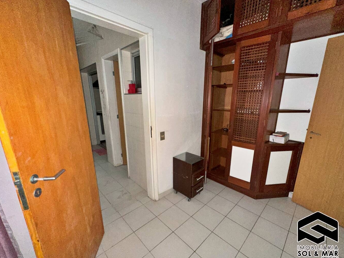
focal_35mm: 15
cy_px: 137
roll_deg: -0.6
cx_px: 182
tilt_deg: -14.9
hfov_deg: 98.1
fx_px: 149
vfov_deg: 81.7
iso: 320
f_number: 2.2
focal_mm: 2.22
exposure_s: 1/30
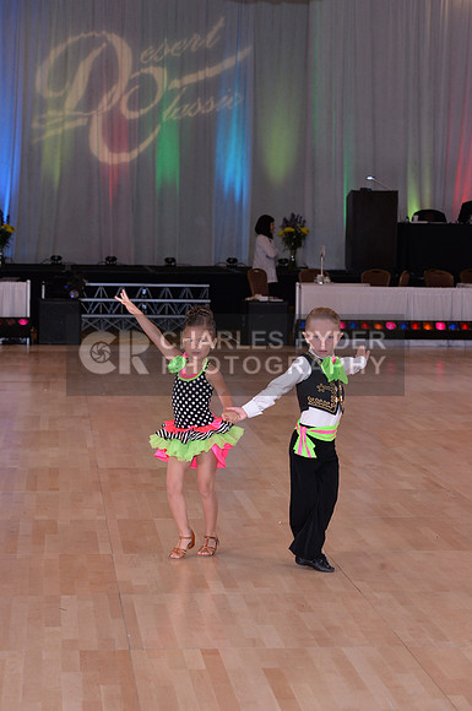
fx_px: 1933
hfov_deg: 13.9
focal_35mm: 98
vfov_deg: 20.8
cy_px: 356
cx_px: 236
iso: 2000
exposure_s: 1/250
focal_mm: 98
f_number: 6.3
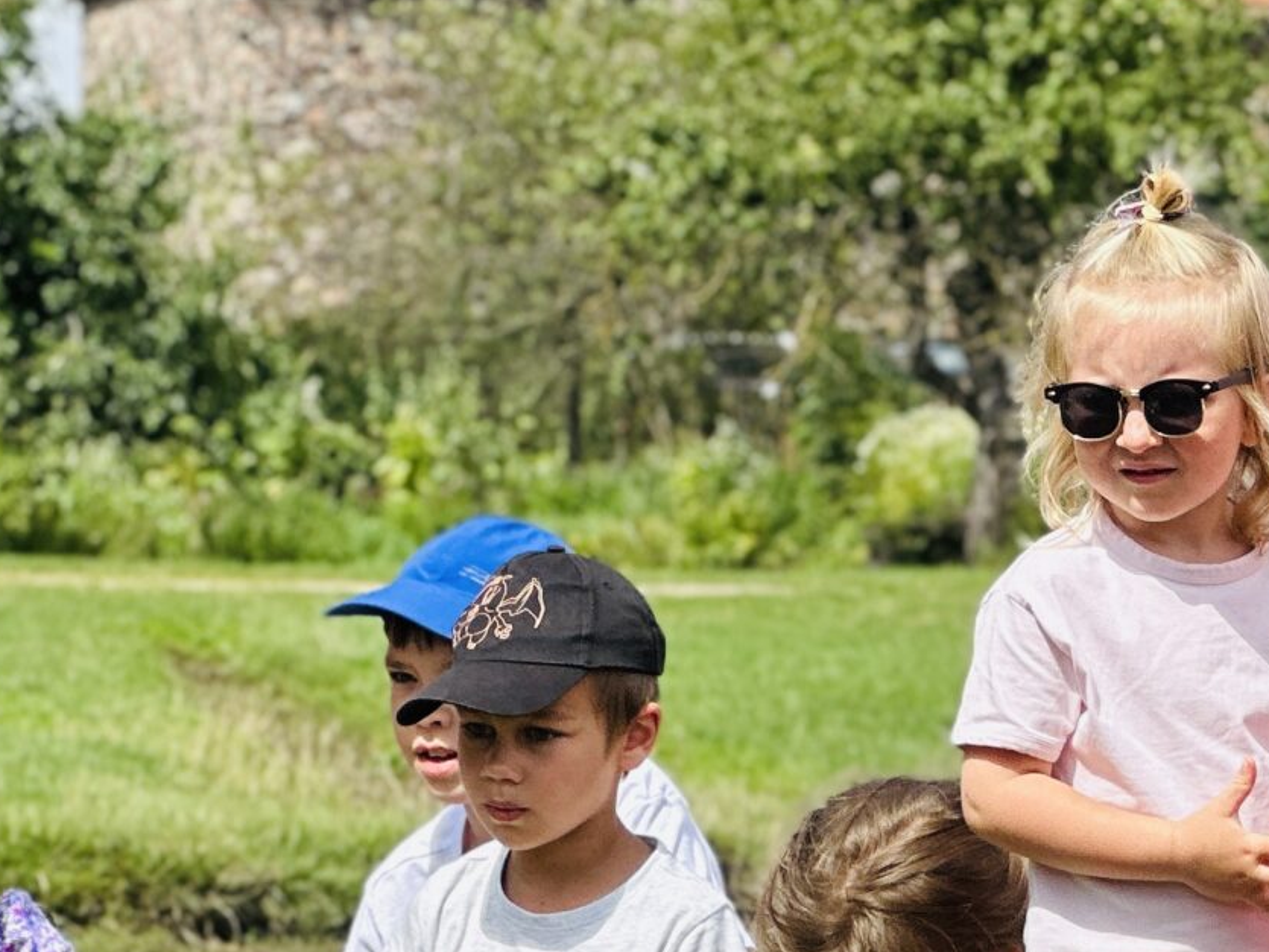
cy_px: 1113
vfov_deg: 6.3
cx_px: 1511
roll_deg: -2.2
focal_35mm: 236
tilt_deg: -2.7
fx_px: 8650
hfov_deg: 8.3
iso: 32
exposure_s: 1/779
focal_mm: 9
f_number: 2.8
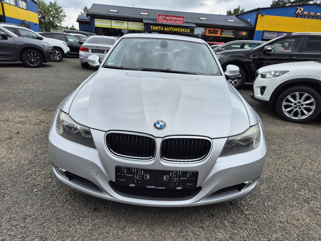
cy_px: 120
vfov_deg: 58.9
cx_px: 160
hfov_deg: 73.9
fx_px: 213
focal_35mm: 23
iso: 25
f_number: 1.8
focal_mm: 5.4
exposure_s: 1/1032
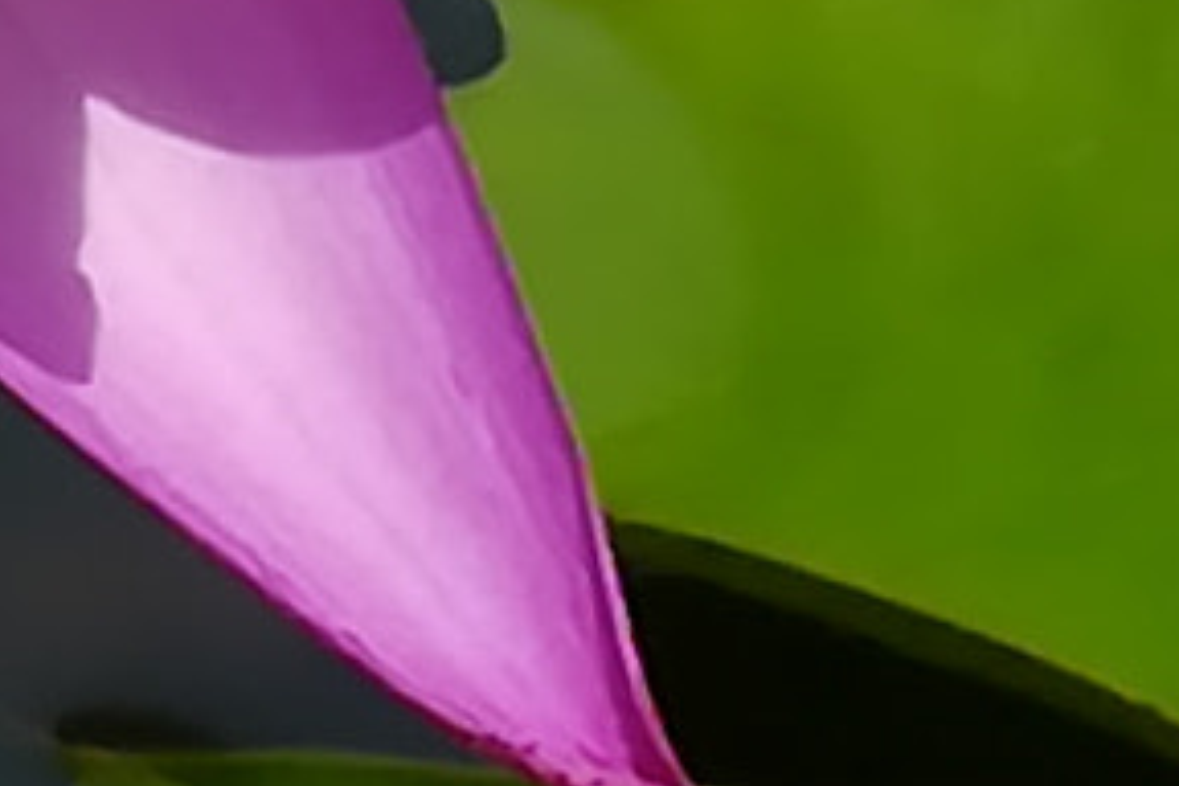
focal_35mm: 150
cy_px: -1502
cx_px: -594
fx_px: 4912
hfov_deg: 13.0
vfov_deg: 8.0
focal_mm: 3.83
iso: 50
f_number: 2.2
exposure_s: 1/1238
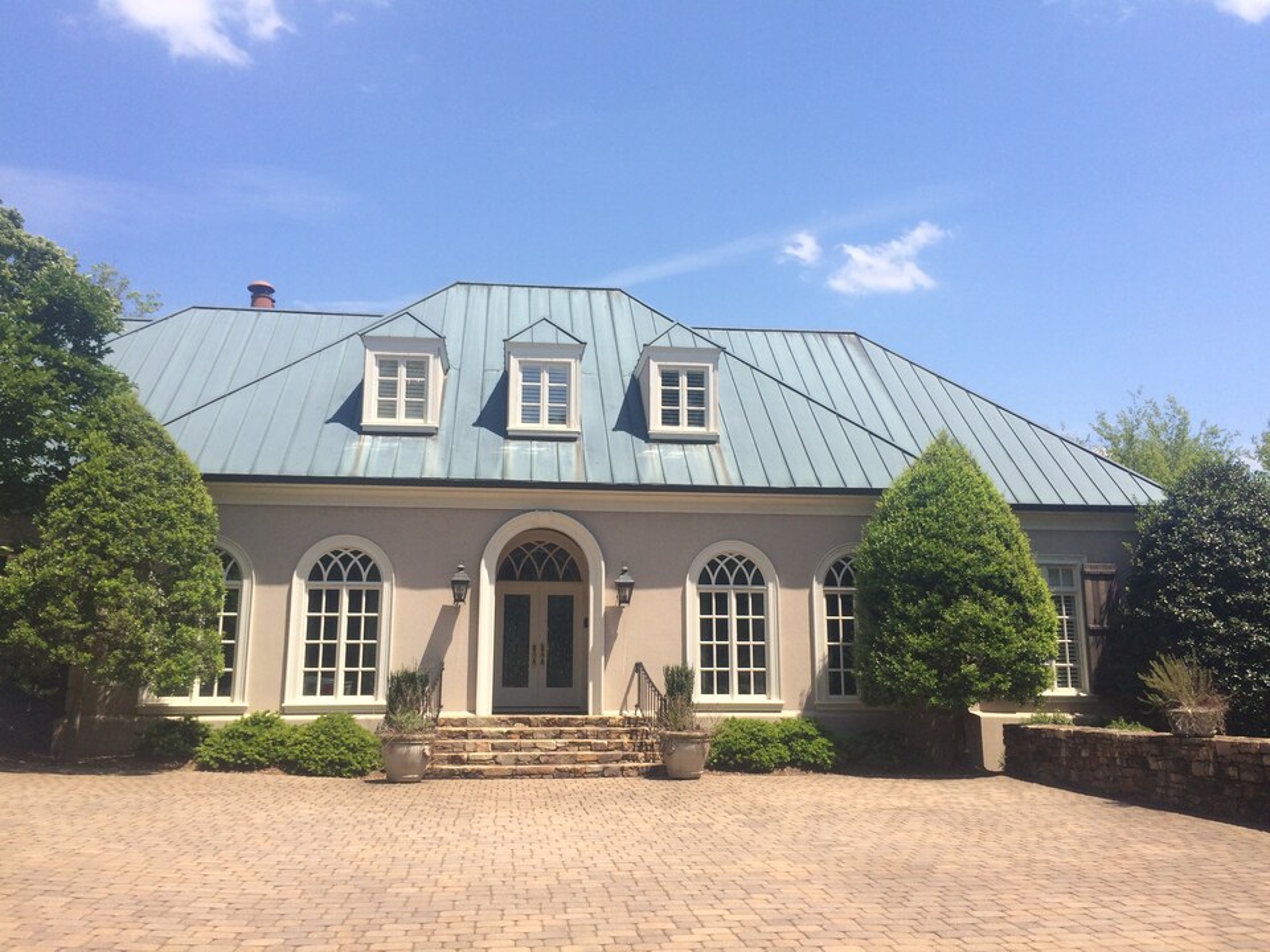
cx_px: 635
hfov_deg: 61.7
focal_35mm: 29
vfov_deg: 48.2
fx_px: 1064
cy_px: 476
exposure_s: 1/1866
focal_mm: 4.15
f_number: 2.2
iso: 32
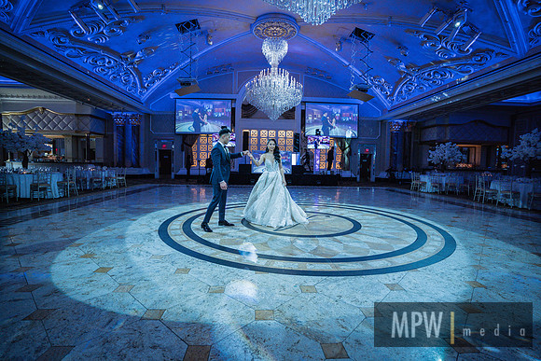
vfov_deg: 69.7
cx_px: 270
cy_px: 180
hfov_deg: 92.4
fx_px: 259
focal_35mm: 17
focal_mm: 17
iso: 640
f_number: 2.8
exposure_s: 1/250
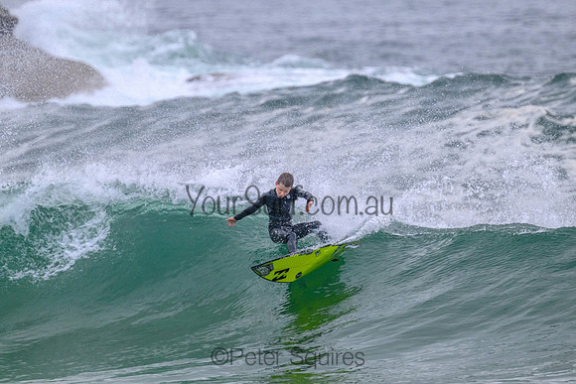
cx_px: 324
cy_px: 168
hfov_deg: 2.3
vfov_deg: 1.5
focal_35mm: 900
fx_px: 14404
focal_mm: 800
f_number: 11
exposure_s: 1/1600
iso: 2800
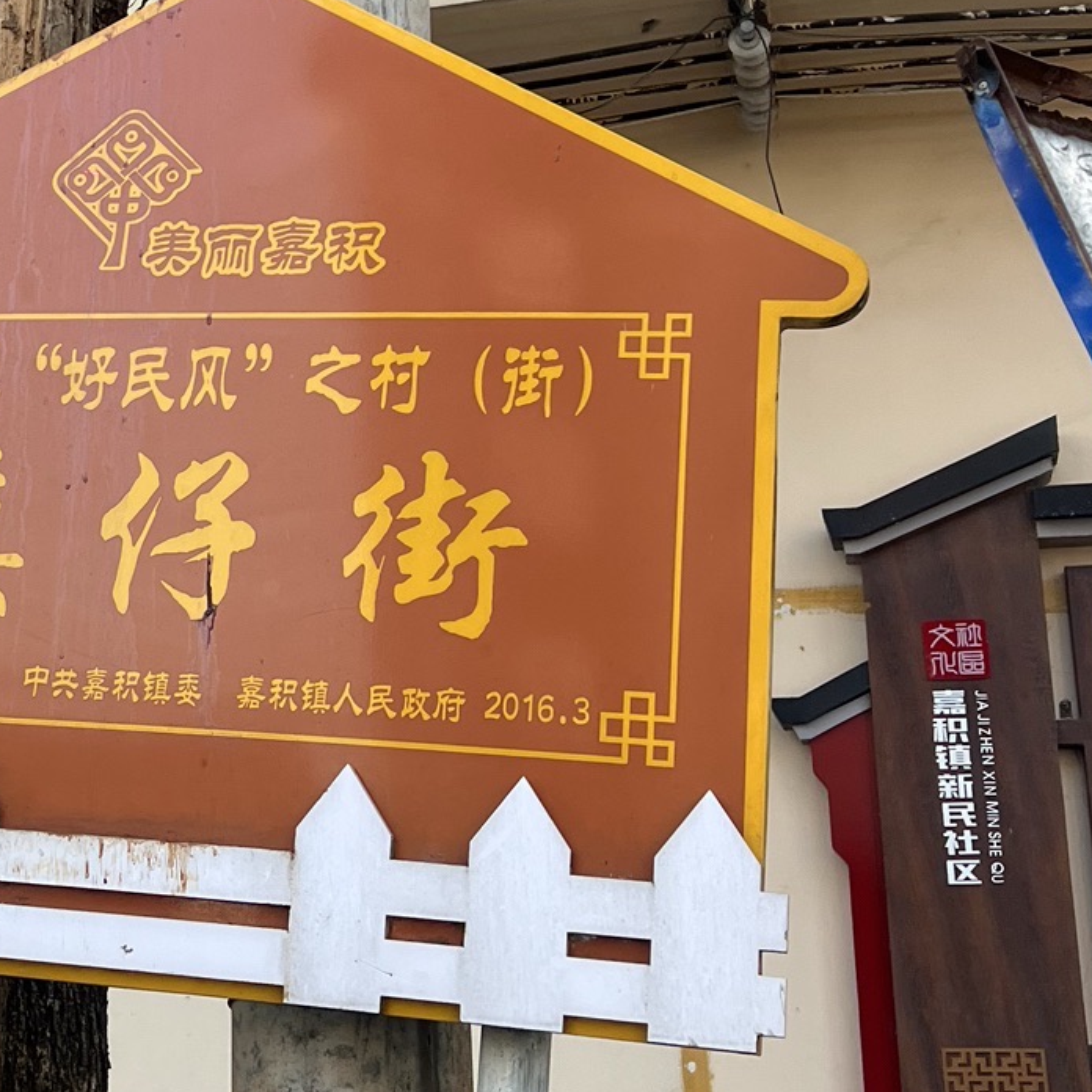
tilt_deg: +17.2
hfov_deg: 25.3
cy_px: 392
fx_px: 2356
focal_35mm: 66
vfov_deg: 26.0
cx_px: 99
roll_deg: -1.3
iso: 50
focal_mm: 5.7
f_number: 1.5
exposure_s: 1/541
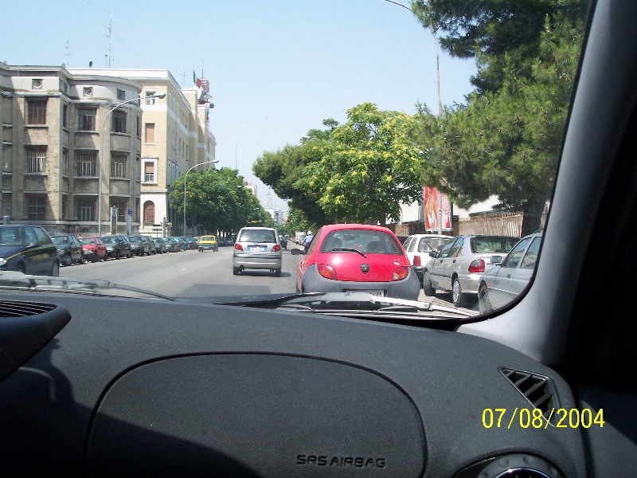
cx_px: 318
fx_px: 699
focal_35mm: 38
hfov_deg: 49.0
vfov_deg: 37.7
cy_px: 239
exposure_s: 1/350
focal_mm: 8
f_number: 4.8
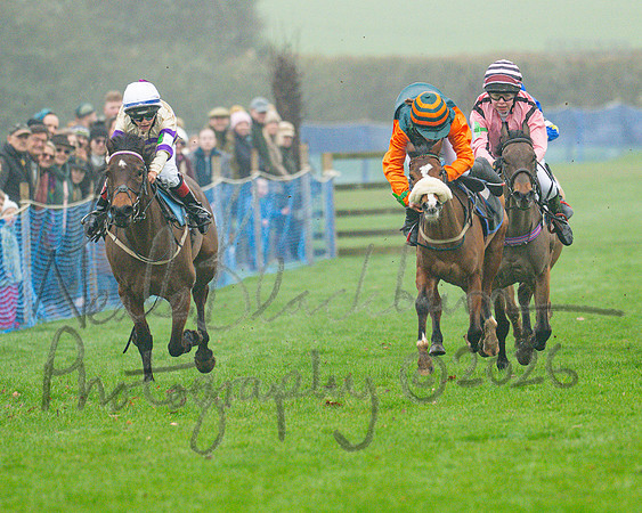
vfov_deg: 1.9
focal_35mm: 828
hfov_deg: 2.3
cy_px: 314
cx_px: 294
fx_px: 15723
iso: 800
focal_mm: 400
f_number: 5
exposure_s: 1/1250
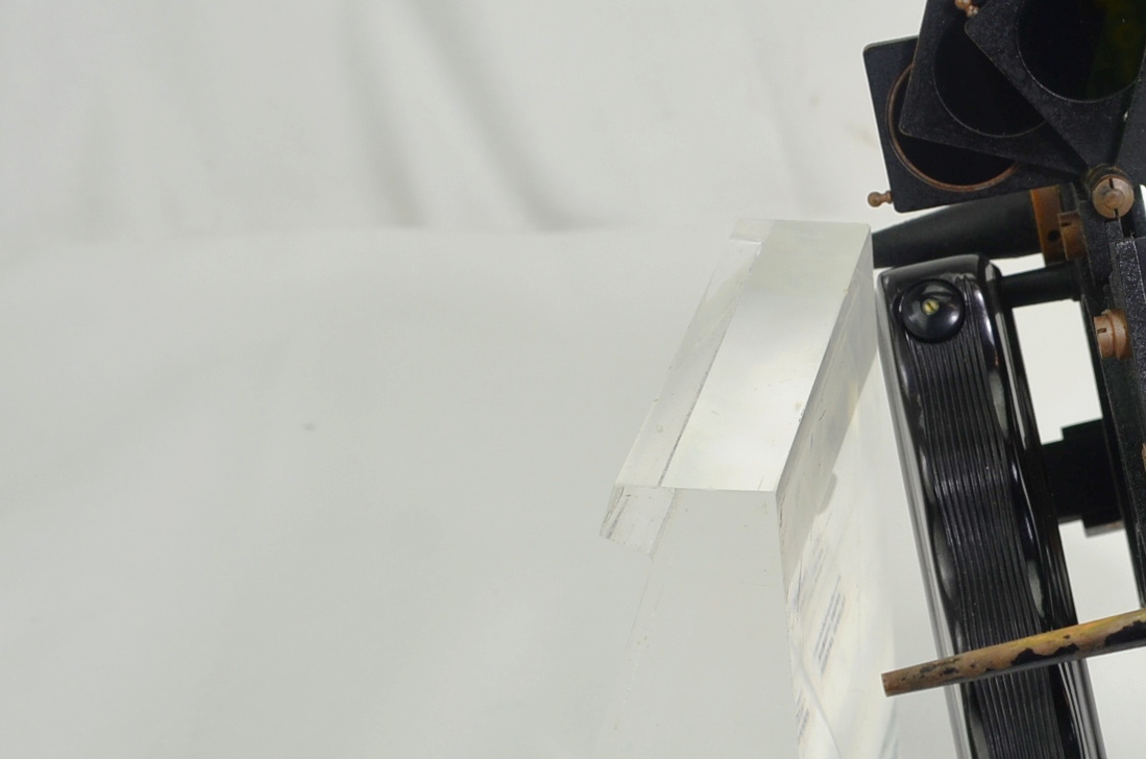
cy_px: 556
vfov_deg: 18.2
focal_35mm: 74
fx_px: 2351
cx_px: 1152
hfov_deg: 26.0
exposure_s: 1/125
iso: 200
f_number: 5.6
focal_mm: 22
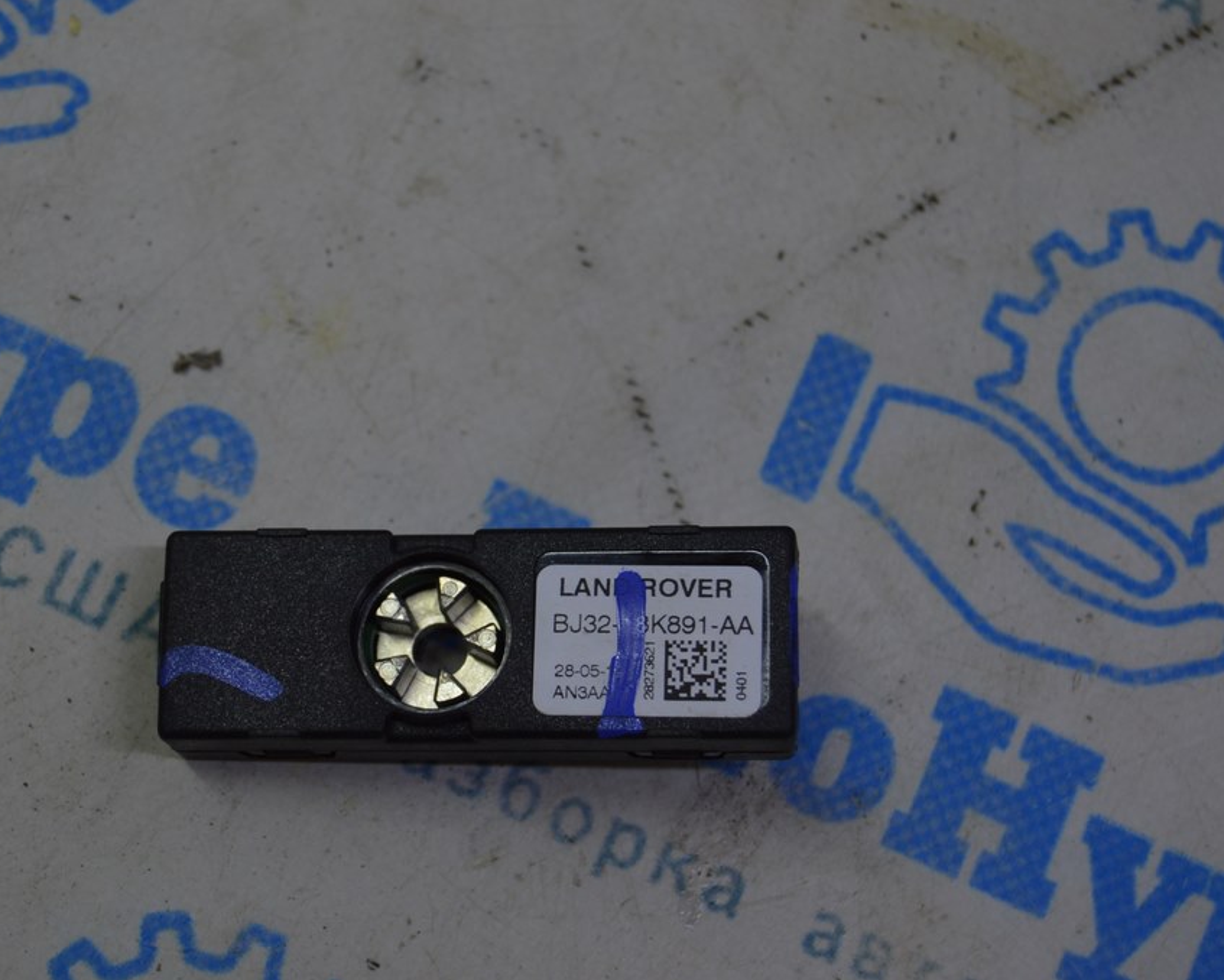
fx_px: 3080
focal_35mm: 85
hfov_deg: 22.5
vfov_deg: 18.1
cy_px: 491
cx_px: 509
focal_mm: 50
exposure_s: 1/80
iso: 400
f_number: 5.6
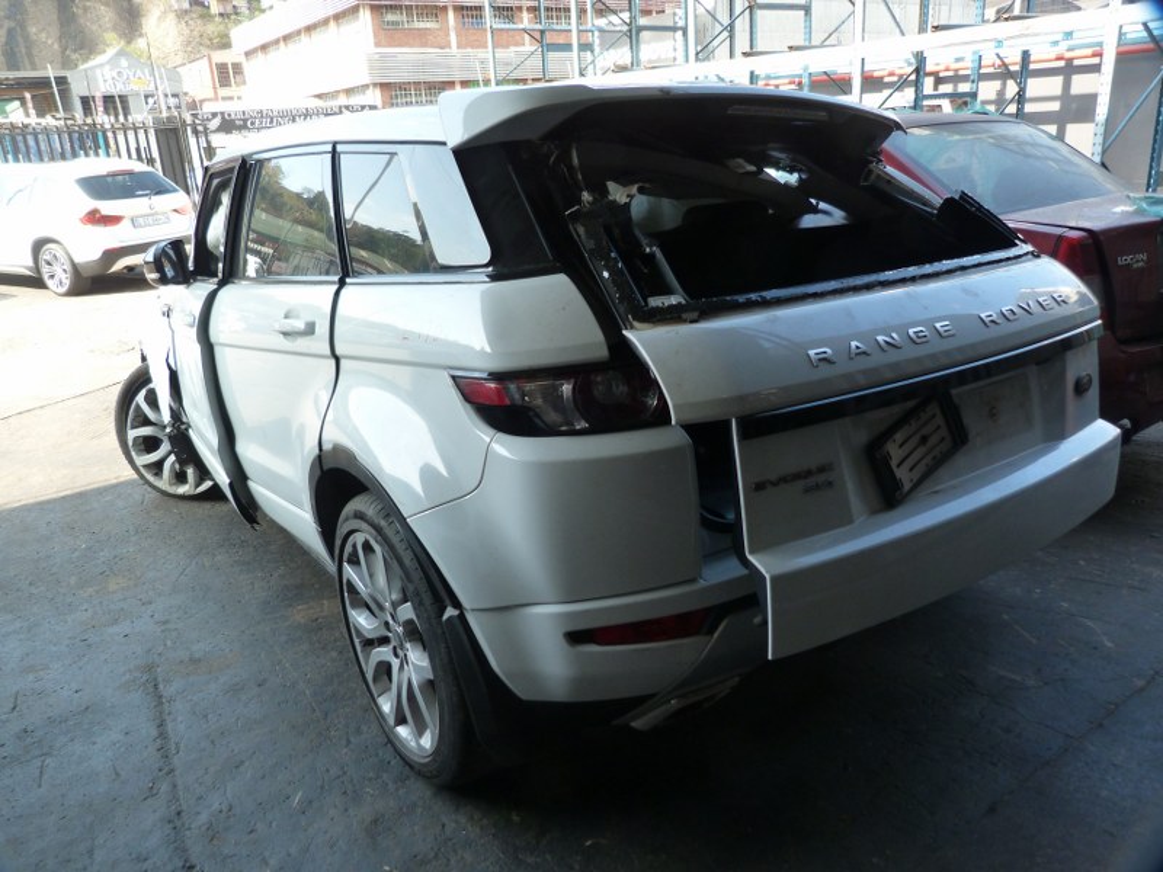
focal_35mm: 25
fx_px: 840
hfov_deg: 69.4
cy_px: 436
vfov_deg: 54.9
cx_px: 582
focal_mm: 4.5
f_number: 2.8
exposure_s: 1/100
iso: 125
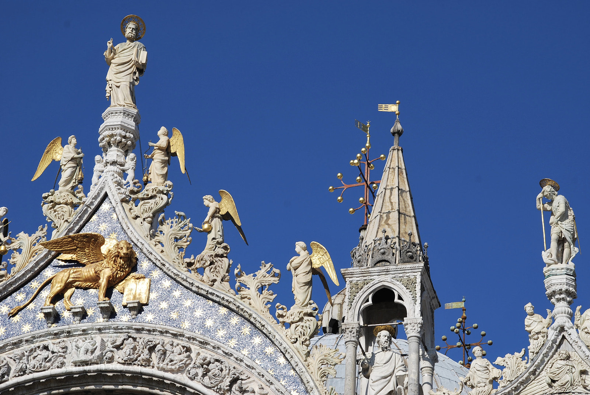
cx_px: 295
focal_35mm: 135
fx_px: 2215
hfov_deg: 15.2
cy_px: 198
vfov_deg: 10.2
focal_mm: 90
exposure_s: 1/250
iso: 100
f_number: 10
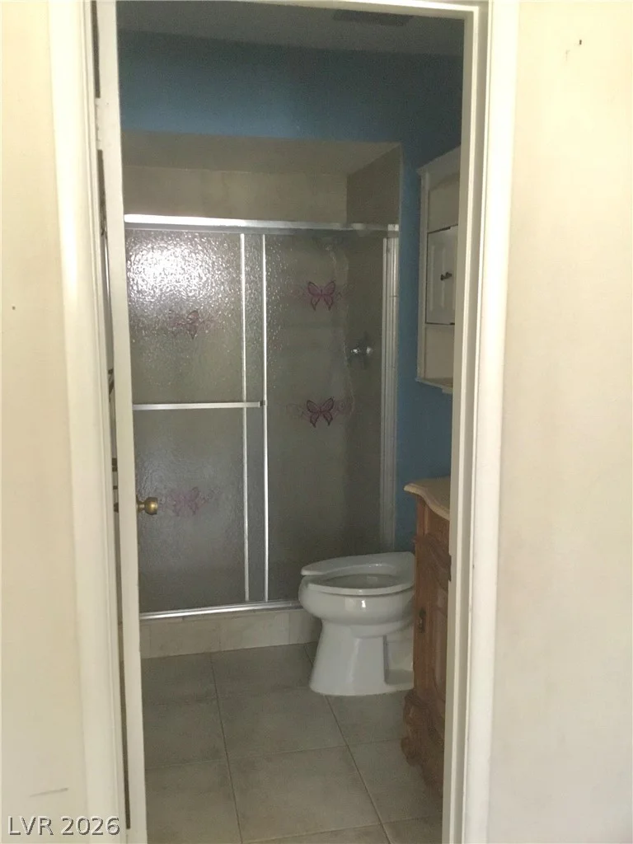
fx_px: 756
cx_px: 316
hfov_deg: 45.4
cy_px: 422
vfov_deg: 58.4
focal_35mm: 31
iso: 500
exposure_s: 1/15
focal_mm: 3.3
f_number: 2.4
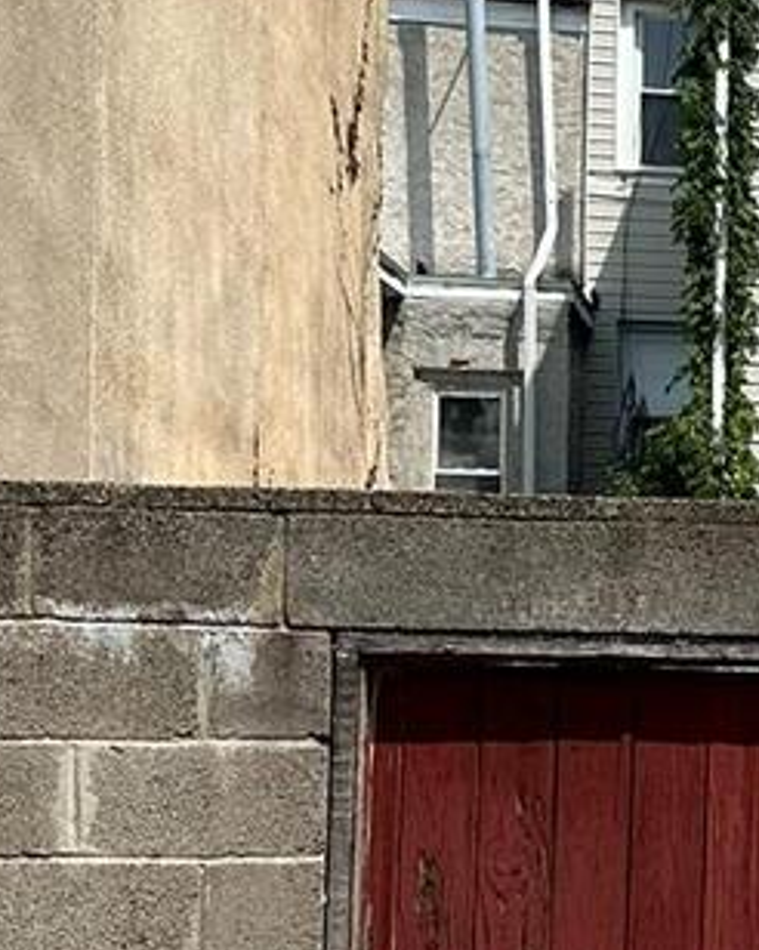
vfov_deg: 16.4
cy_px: 648
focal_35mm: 117
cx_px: 1484
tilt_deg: +4.0
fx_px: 3289
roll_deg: -0.3
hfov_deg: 11.9
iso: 80
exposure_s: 1/6623
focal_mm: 6.86
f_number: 1.78
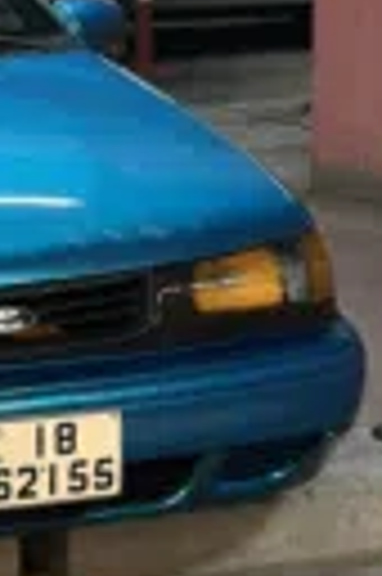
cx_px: -211
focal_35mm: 156
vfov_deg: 13.2
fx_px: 2490
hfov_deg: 8.6
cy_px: 279
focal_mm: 6.86
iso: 320
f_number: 1.78
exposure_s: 1/33
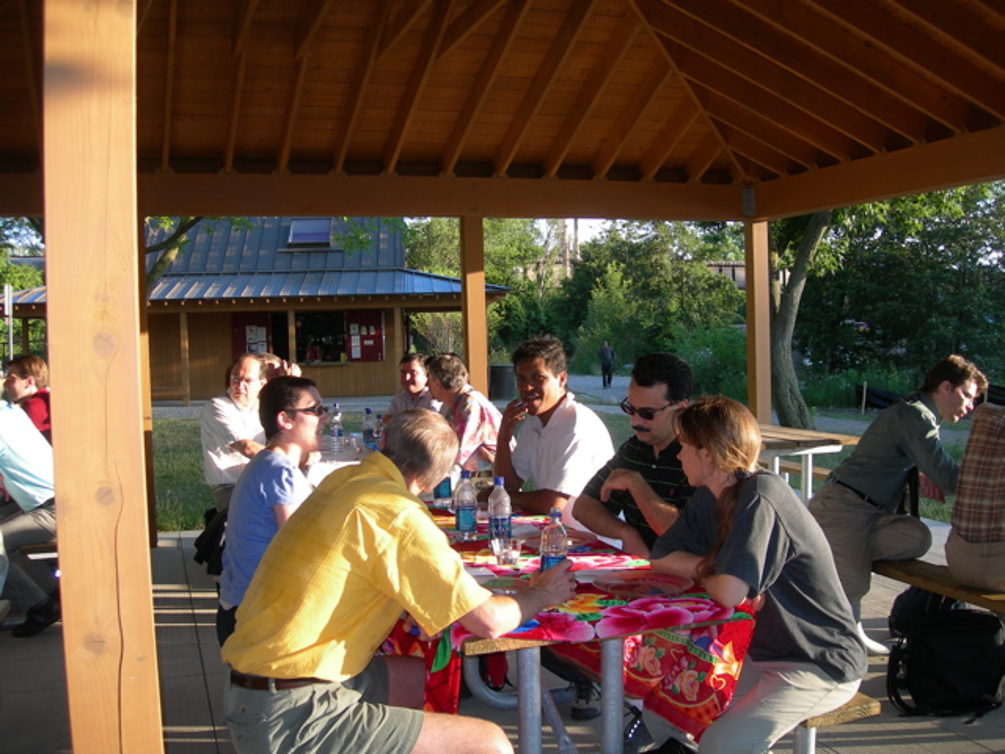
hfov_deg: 49.0
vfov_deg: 37.7
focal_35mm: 38
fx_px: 1103
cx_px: 502
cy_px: 377
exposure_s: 1/159
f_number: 2.8
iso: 50
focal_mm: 7.8
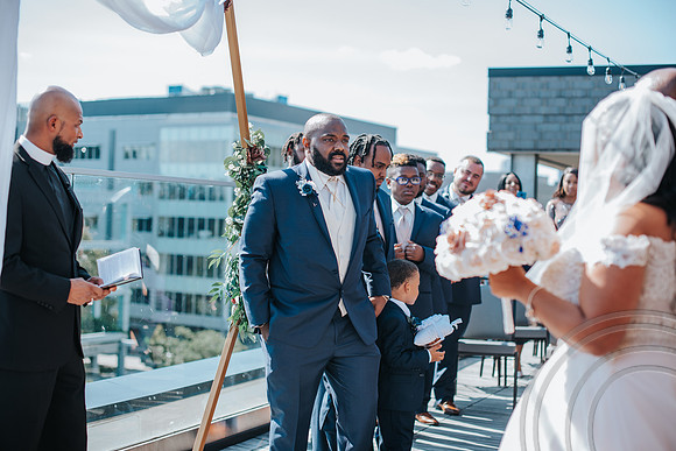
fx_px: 939
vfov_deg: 27.0
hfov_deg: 39.6
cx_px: 338
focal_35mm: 50
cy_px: 226
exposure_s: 1/640
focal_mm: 50
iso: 64
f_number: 2.5
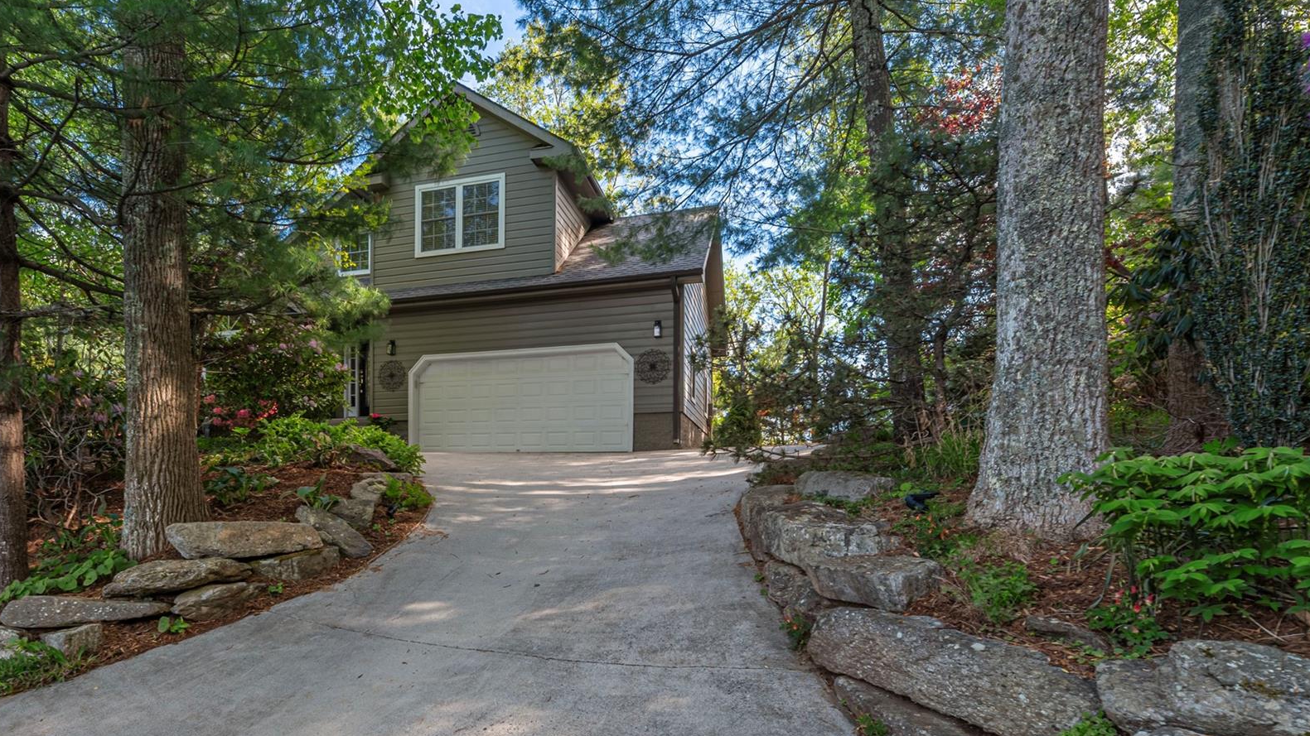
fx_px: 660
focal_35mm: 19
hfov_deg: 88.3
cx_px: 519
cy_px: 403
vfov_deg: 58.2
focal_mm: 14
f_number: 7.1
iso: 320
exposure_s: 1/250
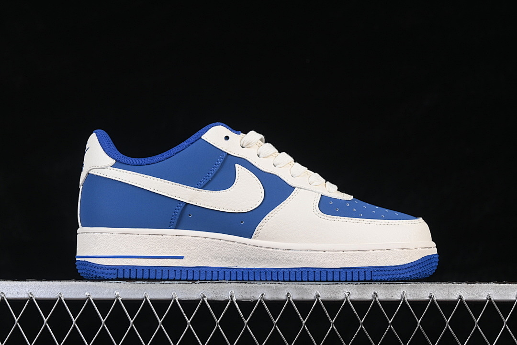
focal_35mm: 75
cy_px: 172
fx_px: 1077
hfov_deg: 27.0
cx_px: 258
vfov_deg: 18.2
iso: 160
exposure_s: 1/80
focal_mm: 50
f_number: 8
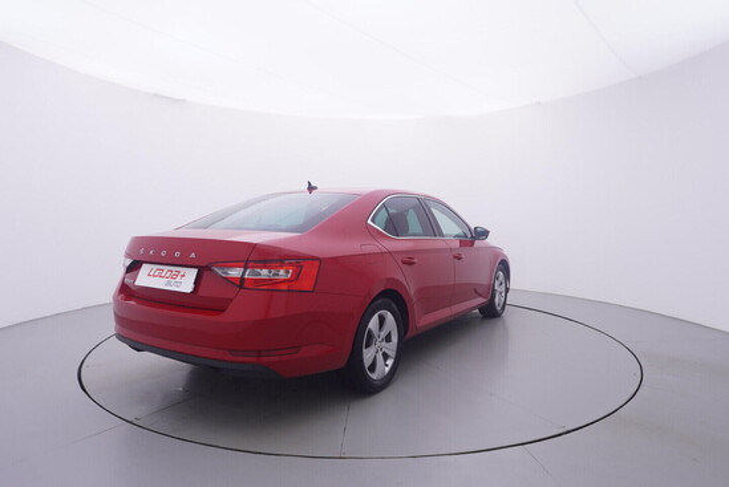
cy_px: 244
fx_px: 456
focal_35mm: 22
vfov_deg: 56.2
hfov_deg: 77.3
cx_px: 364
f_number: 5
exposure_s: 1/80
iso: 200
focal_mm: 15
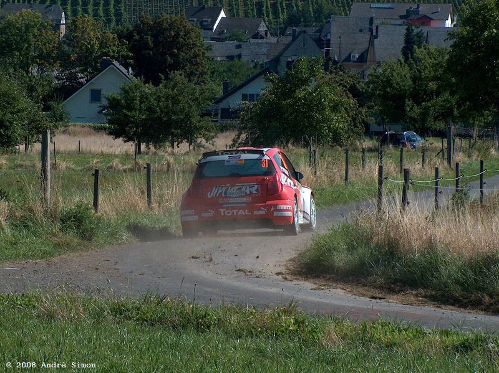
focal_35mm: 186
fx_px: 2680
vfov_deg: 8.0
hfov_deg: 10.6
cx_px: 250
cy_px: 186
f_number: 5.09
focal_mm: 38.22
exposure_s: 1/1099
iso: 200
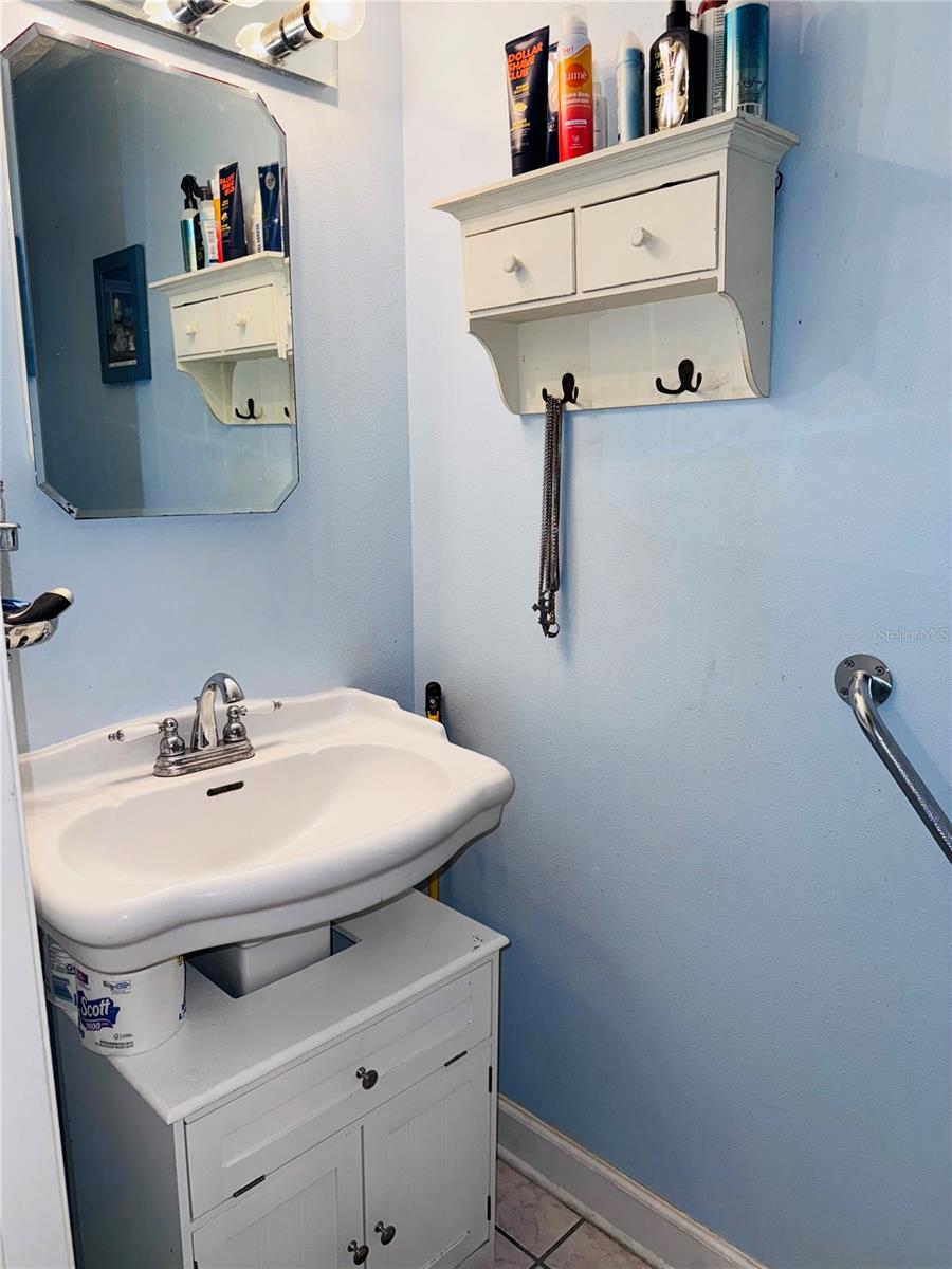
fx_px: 880
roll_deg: +0.1
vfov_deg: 71.6
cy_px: 634
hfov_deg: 56.8
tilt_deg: -10.4
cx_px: 476
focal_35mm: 24
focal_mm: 6.76
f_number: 1.78
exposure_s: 1/120
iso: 80
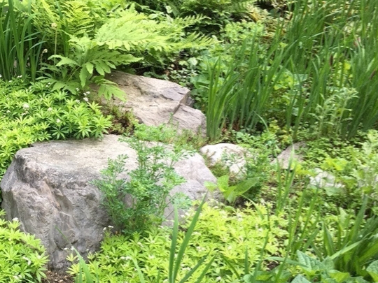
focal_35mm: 55
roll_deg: +3.4
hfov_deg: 33.9
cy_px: 151
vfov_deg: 26.6
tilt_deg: -33.3
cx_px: 75
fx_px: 601
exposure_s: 1/30
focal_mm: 4.15
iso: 25
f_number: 2.2
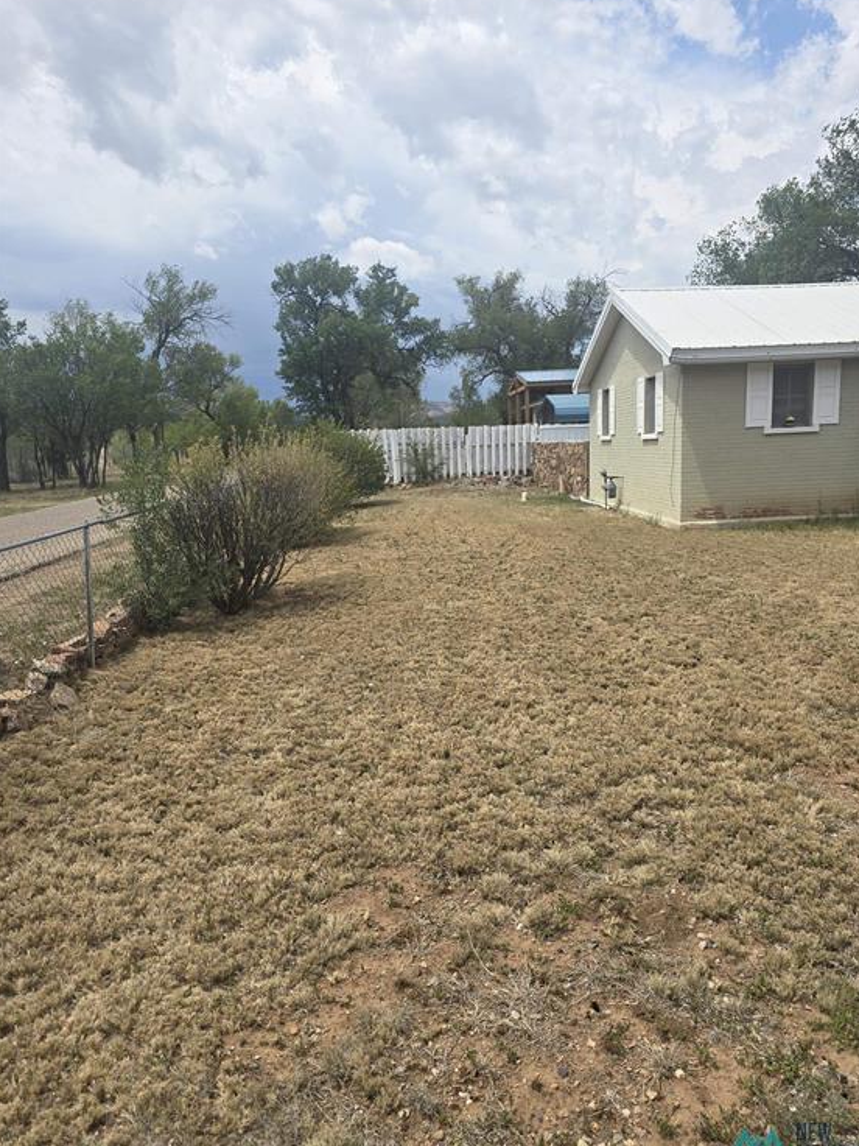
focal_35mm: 24
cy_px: 575
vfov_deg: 71.6
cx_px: 444
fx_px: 794
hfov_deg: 56.8
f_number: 1.7
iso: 12
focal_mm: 6.3
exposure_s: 1/790
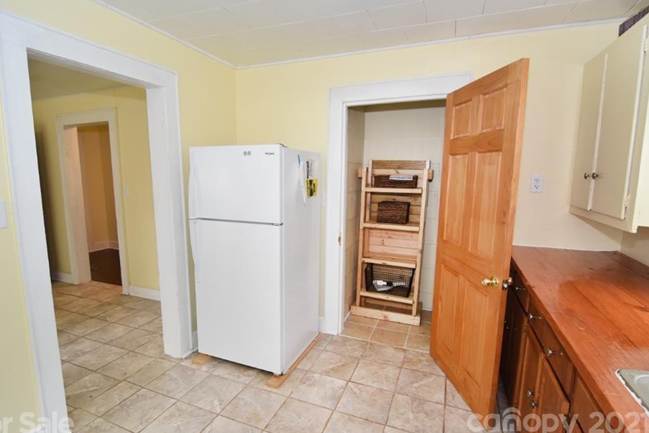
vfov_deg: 68.8
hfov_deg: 91.5
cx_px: 311
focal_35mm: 18
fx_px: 316
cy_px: 224
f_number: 4
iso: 720
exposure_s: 1/60
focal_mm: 11
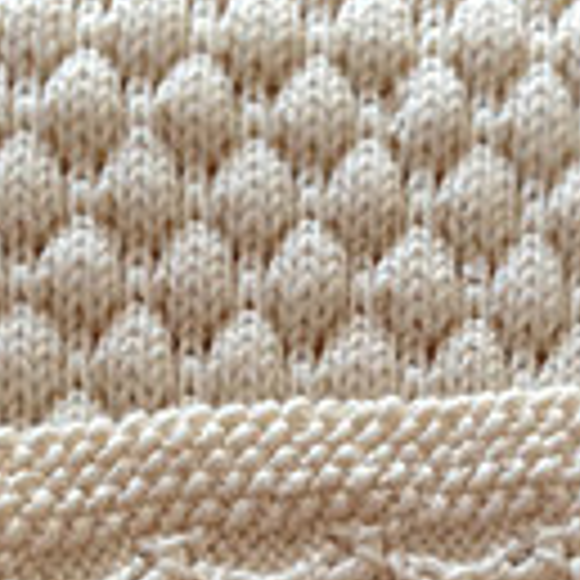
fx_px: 2142
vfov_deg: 14.6
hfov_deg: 15.4
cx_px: 308
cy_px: 805
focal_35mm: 113
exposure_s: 1/20
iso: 100
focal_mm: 4.12
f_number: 2.4
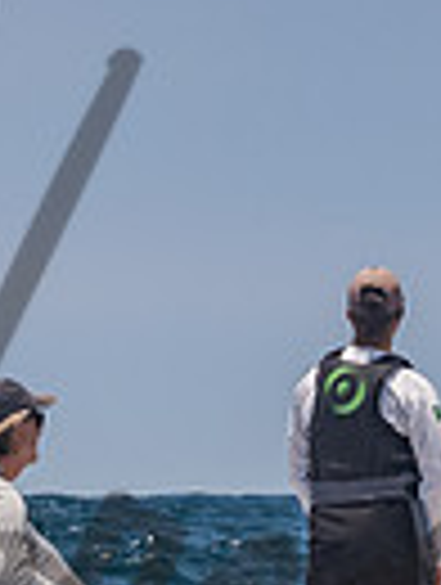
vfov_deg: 2.3
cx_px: 184
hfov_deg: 1.7
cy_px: 558
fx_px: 14662
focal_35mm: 866
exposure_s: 1/1250
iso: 640
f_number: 14
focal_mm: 135
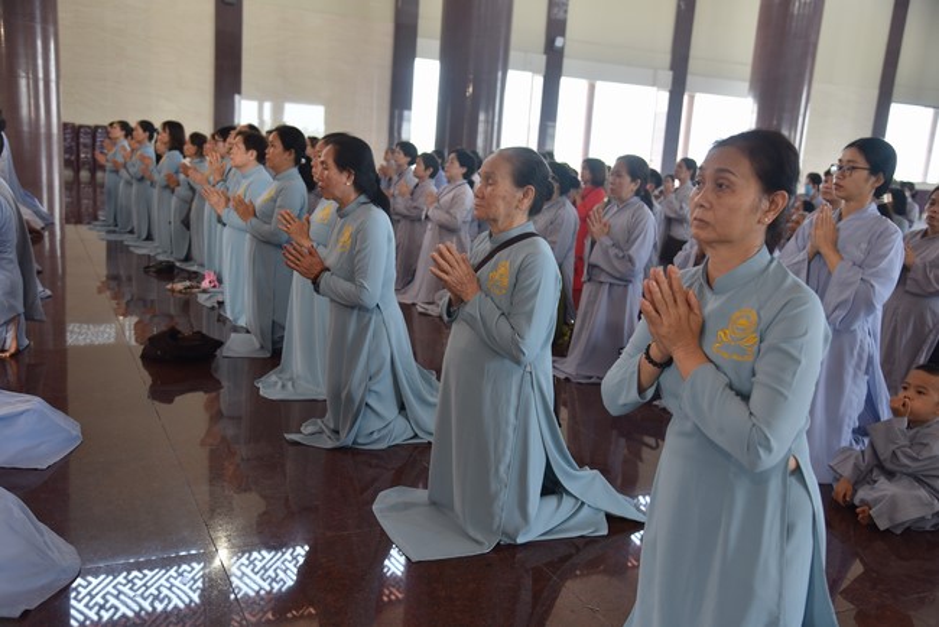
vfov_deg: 38.9
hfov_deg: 55.8
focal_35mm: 34
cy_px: 314
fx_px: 887
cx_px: 470
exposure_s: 1/60
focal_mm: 34
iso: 400
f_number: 4
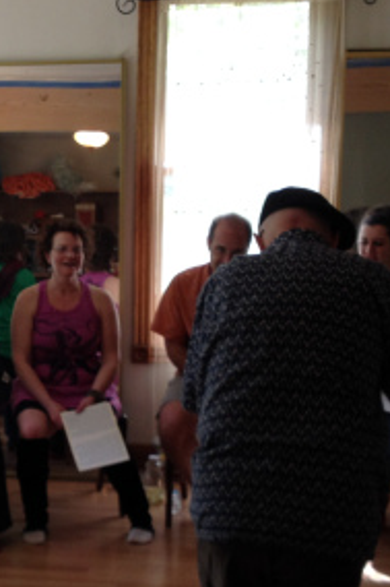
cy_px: 331
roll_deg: -0.7
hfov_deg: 16.4
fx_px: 1334
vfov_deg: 24.8
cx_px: 23
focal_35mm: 82
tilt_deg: -7.9
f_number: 2.4
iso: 50
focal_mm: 4.28
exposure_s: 1/40
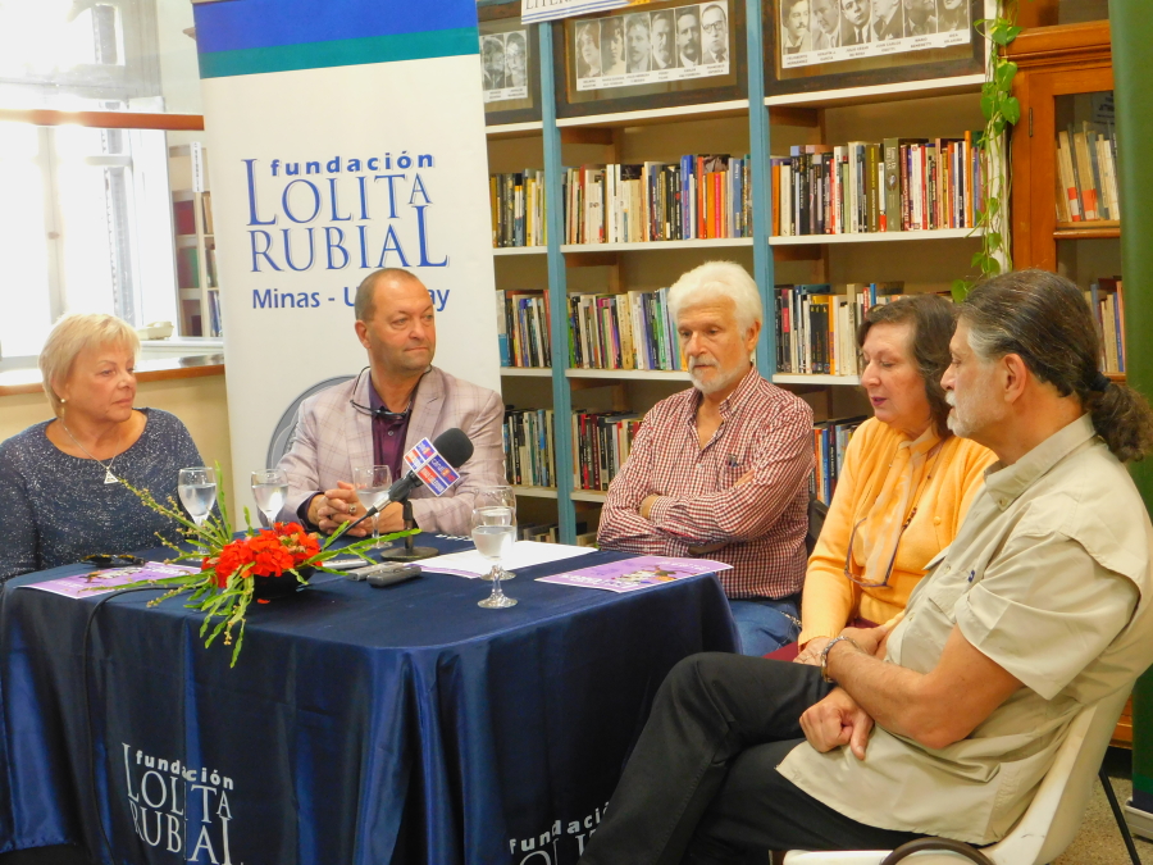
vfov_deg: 28.6
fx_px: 1699
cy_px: 432
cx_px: 576
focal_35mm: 51
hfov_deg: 37.5
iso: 400
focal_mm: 9
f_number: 3.8
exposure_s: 1/20
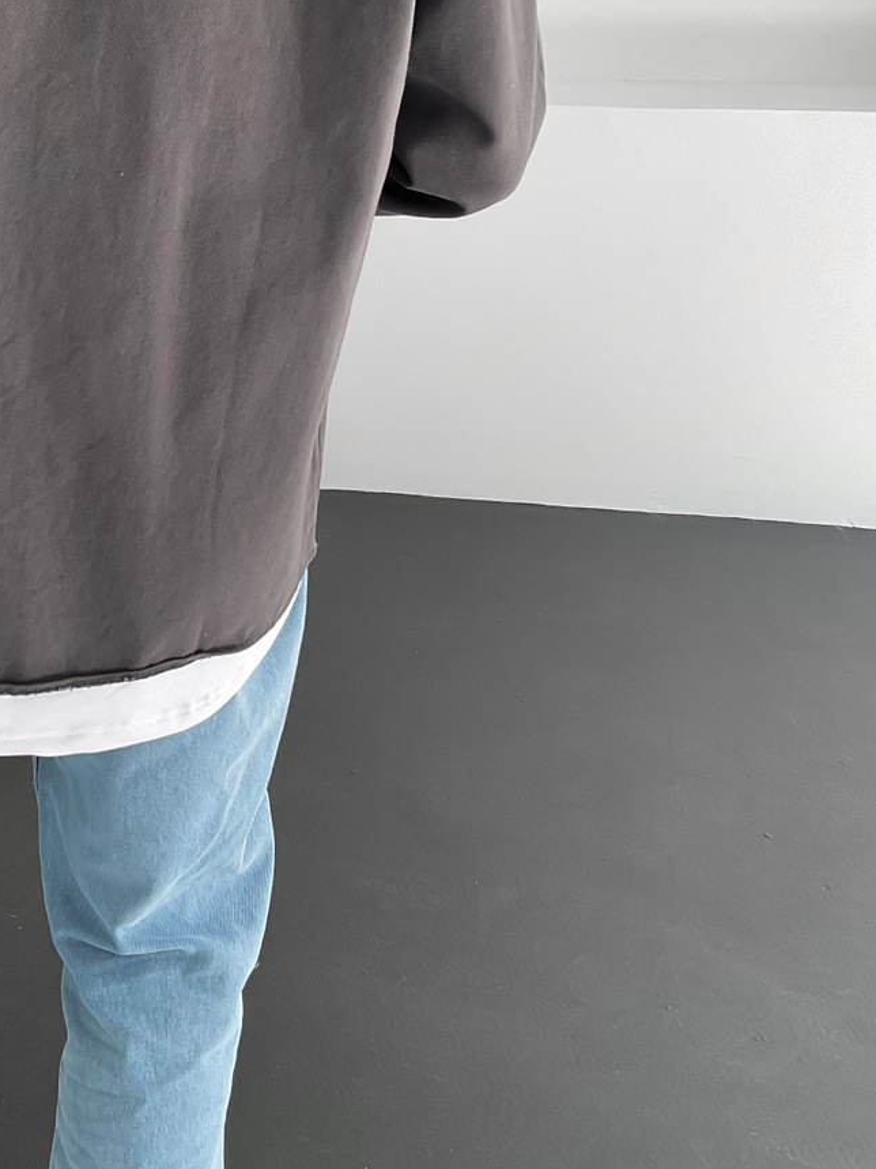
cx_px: 91
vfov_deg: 35.3
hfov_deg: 26.2
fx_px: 1823
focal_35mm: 54
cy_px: 408
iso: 20
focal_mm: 3
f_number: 1.8
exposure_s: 1/120
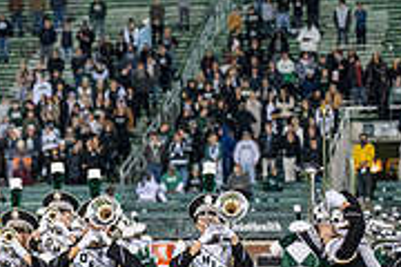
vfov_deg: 6.1
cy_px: 250
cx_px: -223
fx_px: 2506
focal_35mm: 225
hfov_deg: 8.9
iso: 1250
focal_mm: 70
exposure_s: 1/500
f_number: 3.2
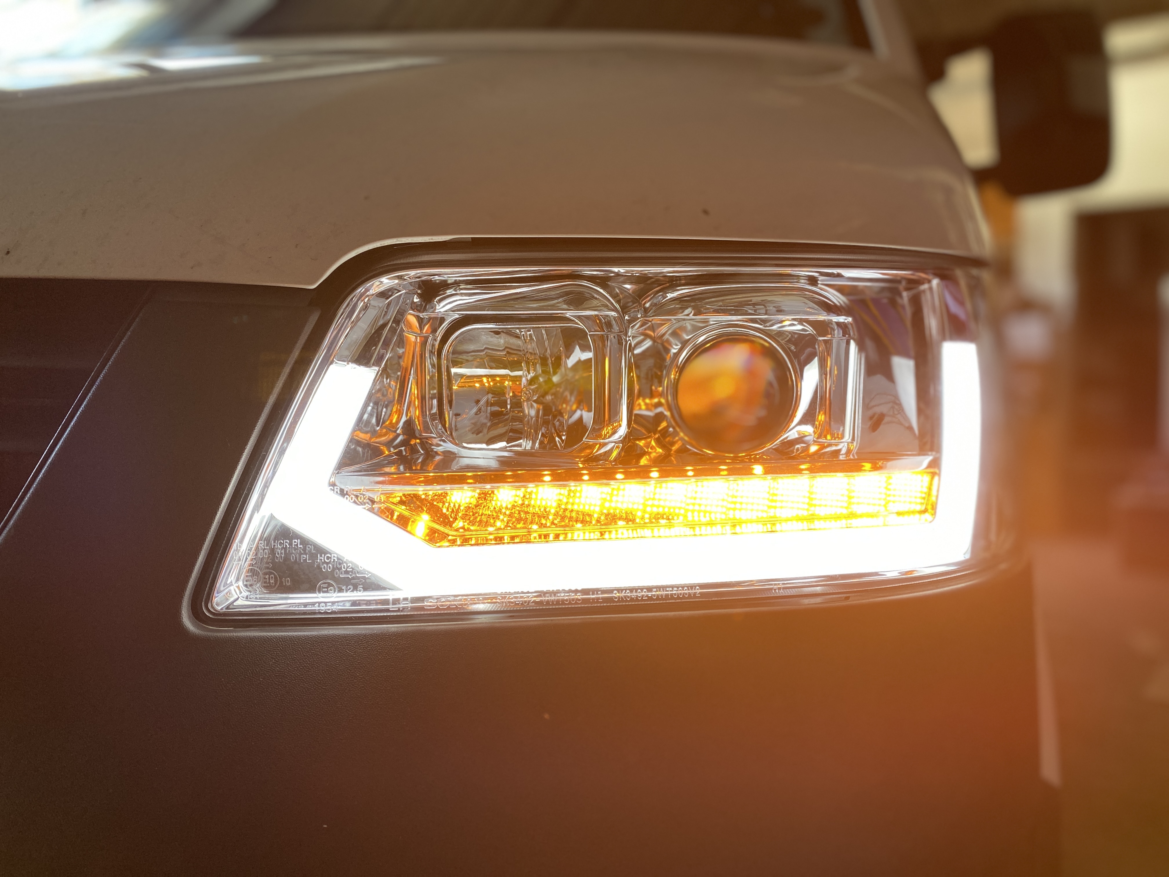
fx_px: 878
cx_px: 584
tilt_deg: -3.0
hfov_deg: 67.3
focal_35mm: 26
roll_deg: -0.3
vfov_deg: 53.1
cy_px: 438
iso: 80
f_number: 1.8
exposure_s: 1/54
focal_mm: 4.25
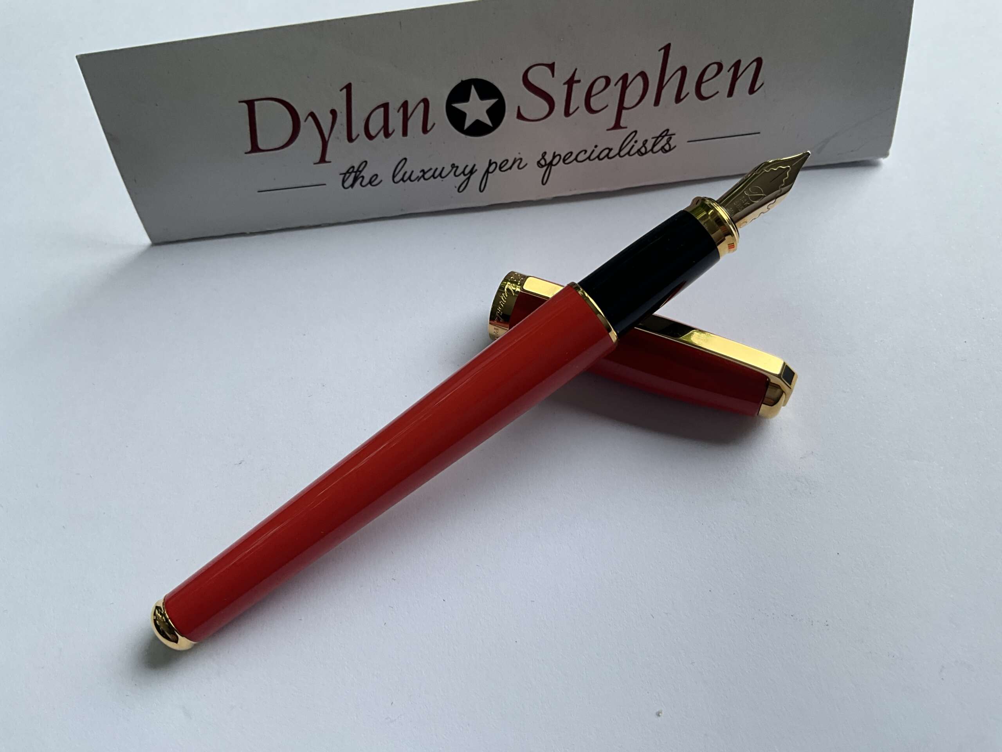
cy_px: 376
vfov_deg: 48.2
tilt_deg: -61.4
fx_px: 839
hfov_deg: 61.7
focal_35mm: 29
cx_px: 501
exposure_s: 1/156
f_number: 1.8
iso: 20
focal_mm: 3
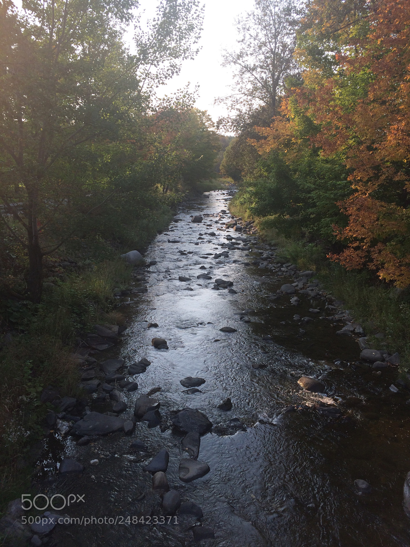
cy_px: 274
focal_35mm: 29
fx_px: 458
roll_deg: -0.3
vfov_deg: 61.7
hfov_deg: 48.2
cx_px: 205
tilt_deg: -13.5
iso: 32
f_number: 2.2
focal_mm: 4.15
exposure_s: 1/672
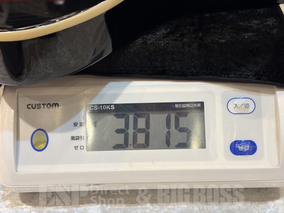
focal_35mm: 52
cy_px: 106
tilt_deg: -43.4
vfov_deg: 28.0
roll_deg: +4.2
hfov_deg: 36.8
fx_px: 427
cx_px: 142
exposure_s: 1/60
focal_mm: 5.96
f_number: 1.6
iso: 80
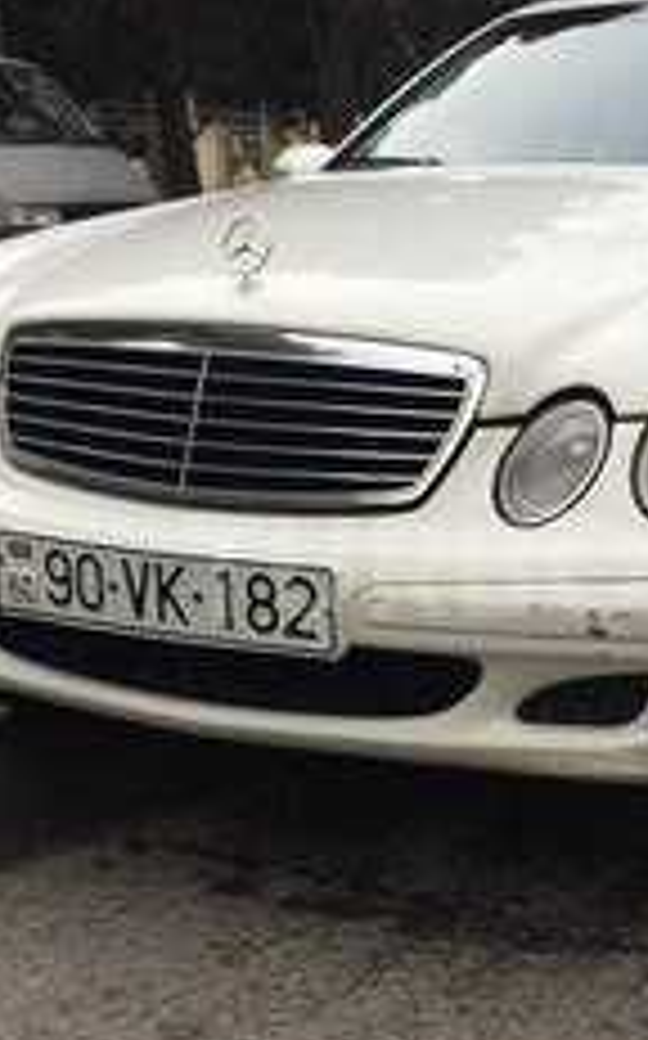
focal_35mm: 66
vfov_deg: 31.1
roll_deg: -0.8
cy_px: 567
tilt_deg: -10.6
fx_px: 1868
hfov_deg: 19.4
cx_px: 531
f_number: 2.2
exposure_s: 1/565
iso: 32
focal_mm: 4.15
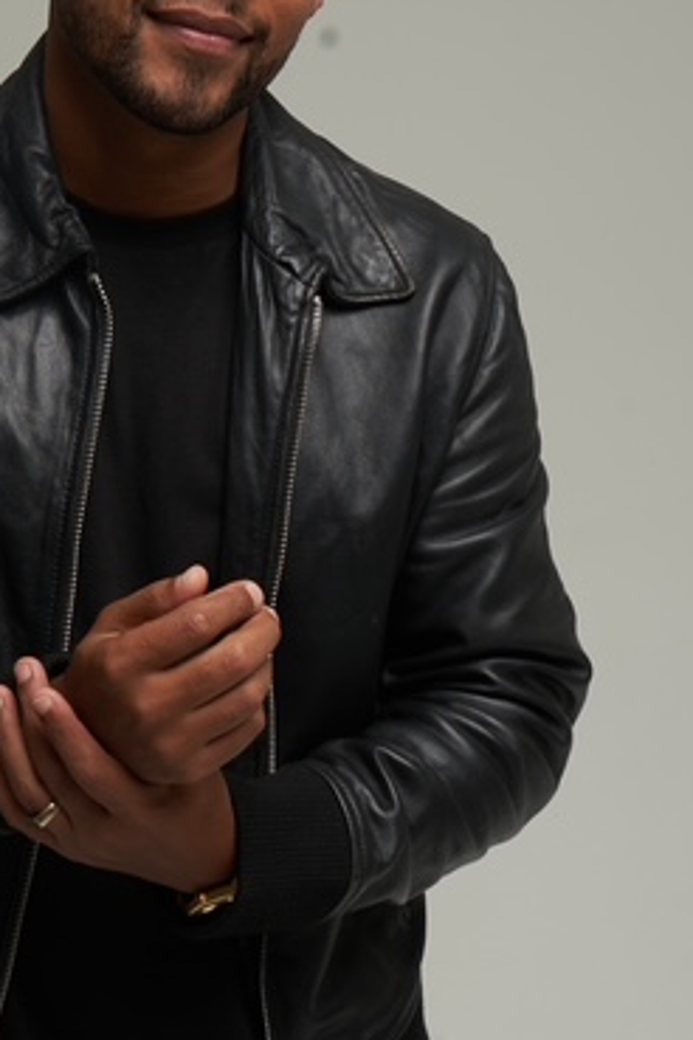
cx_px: 180
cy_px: 465
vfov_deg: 27.7
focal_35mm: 73
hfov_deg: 18.6
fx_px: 2108
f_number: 13
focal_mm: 28
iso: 100
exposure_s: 1/200
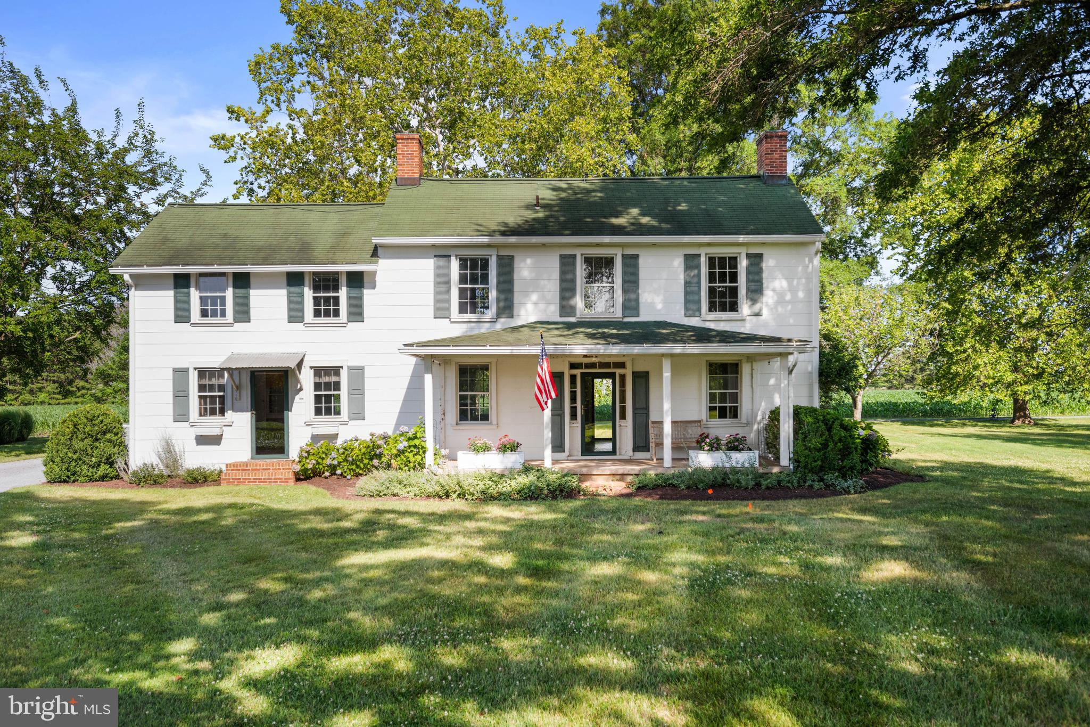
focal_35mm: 26
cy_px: 364
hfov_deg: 69.4
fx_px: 787
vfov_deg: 49.5
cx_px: 545
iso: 400
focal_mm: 26
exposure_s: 1/500
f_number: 4
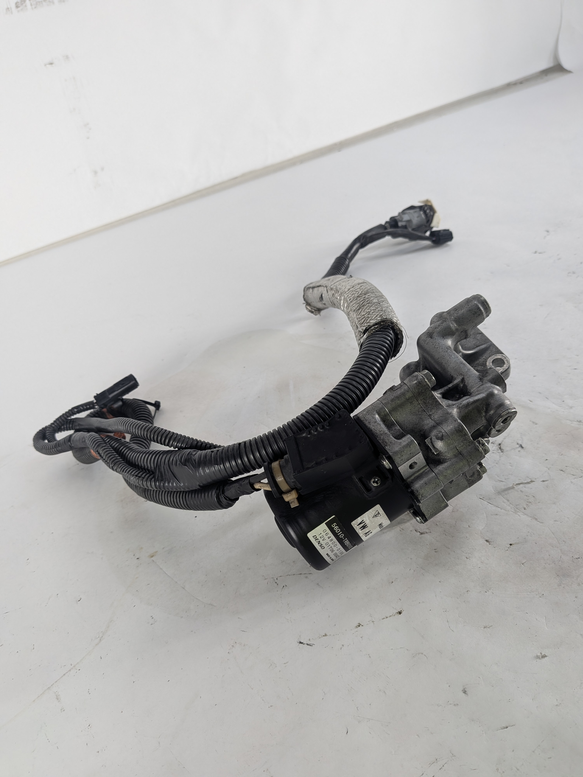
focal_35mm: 24
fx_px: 539
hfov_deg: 56.8
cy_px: 388
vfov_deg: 71.6
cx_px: 292
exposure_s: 1/240
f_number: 1.7
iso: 41
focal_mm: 4.53
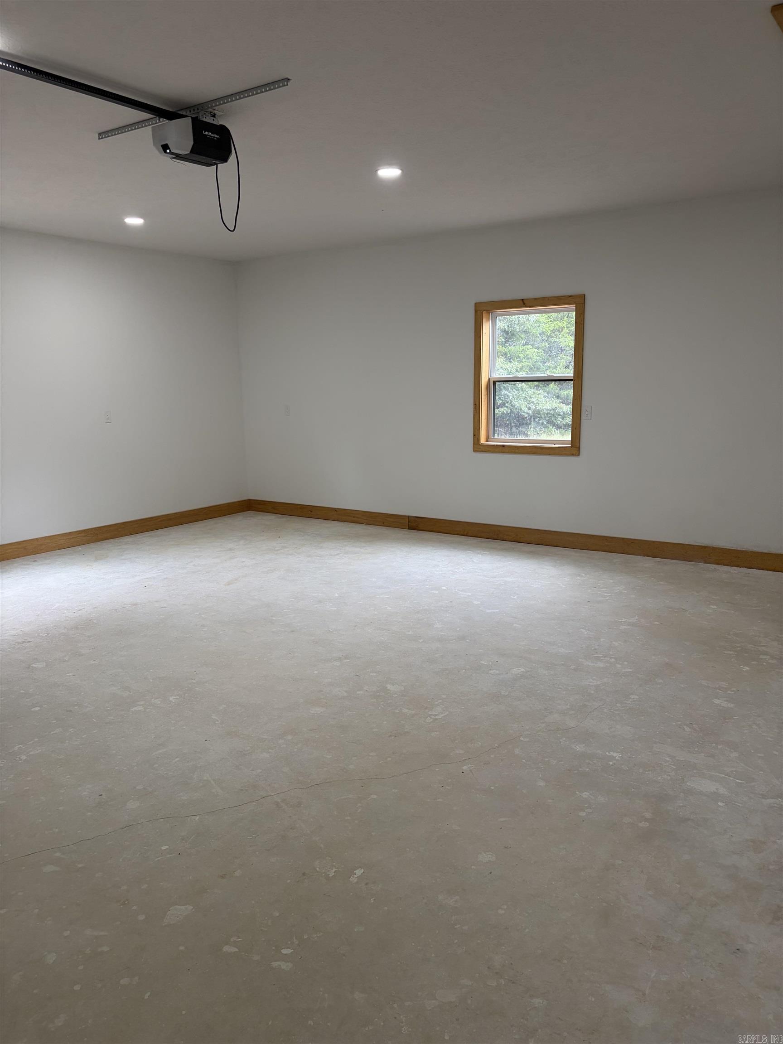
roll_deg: +1.3
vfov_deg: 67.3
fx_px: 784
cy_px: 522
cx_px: 392
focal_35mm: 26
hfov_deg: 53.1
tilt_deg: -10.6
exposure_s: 1/120
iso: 125
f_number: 1.6
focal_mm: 5.96
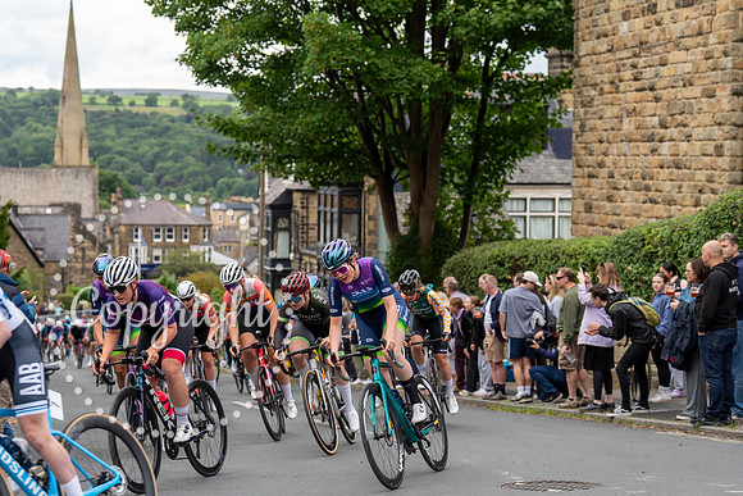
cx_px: 372
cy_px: 248
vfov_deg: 19.5
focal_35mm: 70
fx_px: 1445
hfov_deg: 28.8
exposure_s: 1/500
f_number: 3.5
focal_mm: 70
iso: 500
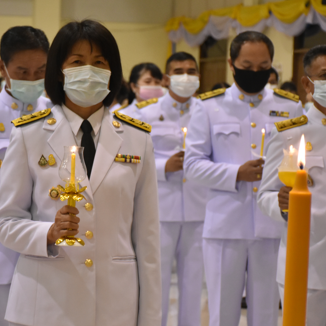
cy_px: 174
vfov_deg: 12.8
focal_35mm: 136
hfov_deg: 12.8
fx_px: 1449
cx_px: 85
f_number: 5
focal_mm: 66
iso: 2000
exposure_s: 1/80
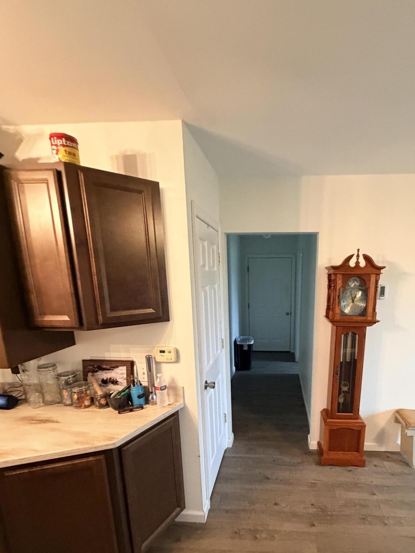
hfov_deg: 70.3
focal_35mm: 18
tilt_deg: -8.6
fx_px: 288
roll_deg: +1.8
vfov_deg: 86.4
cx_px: 262
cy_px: 338
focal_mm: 2.22
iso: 640
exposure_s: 1/60
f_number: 2.2
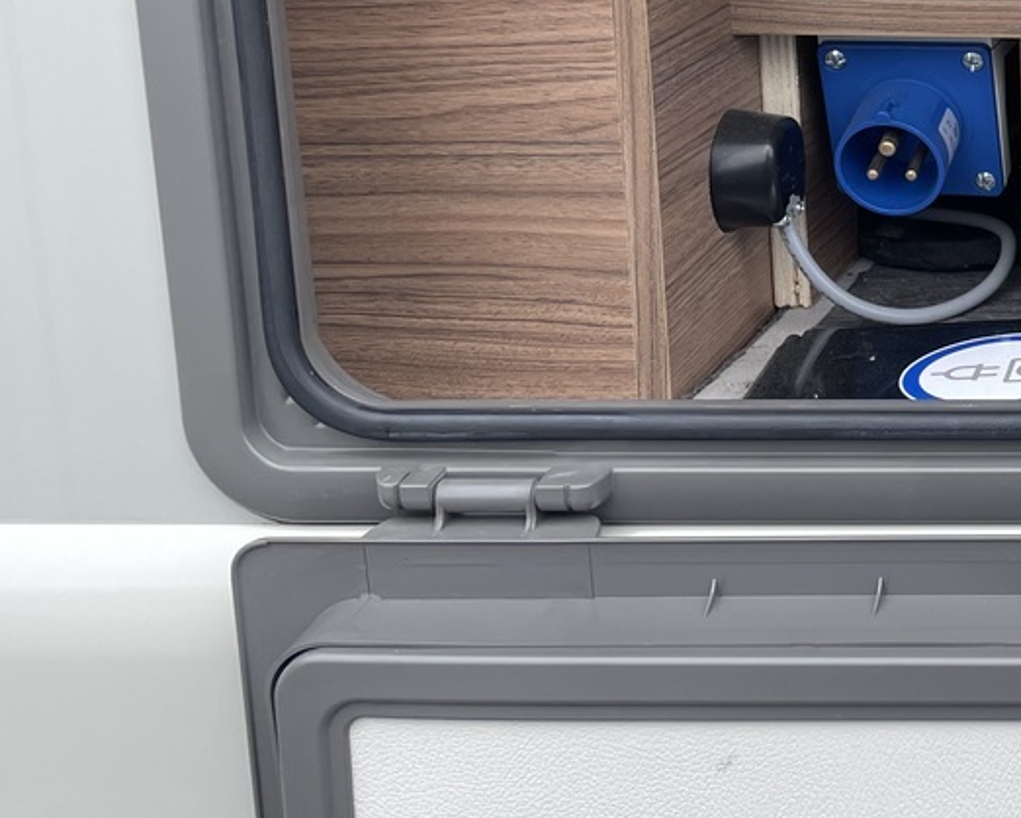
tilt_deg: -11.1
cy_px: 65
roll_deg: -0.6
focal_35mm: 70
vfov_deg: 21.3
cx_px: 1303
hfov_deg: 24.0
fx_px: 2116
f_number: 1.6
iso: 32
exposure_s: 1/651
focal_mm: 4.2
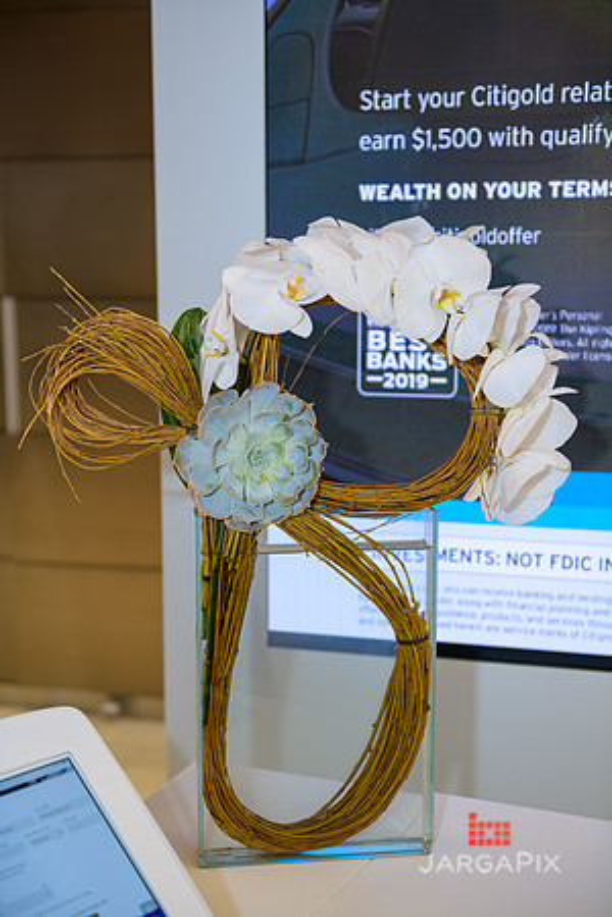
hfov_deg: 28.1
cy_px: 458
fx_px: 1224
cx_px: 306
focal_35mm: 48
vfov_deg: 41.1
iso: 400
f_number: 3.2
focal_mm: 48
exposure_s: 1/125
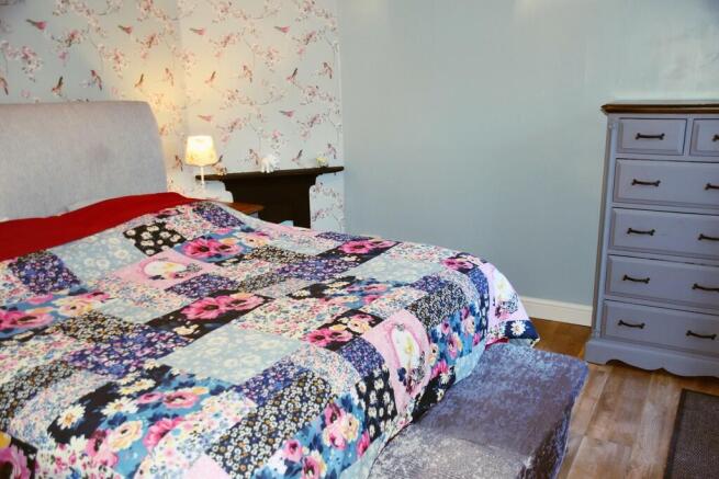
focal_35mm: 33
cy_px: 240
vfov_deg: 40.0
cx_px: 360
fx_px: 659
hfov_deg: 57.2
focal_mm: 22
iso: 800
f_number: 3.5
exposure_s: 1/160
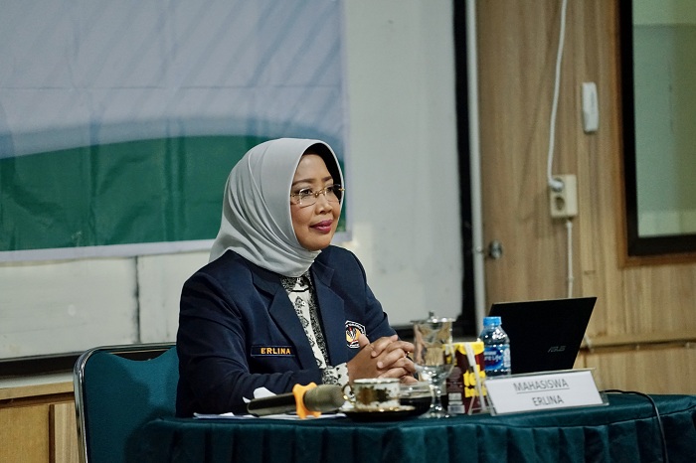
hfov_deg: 10.3
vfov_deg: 6.9
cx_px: 348
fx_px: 3865
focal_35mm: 200
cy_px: 232
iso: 4000
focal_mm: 200
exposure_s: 1/60
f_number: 4
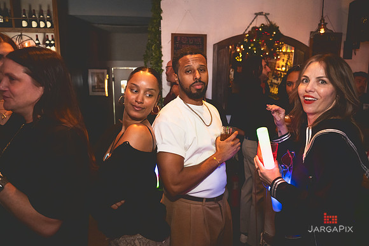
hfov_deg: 68.4
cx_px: 184
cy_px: 123
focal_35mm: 26
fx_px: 272
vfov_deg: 48.8
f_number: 2.8
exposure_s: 1/100
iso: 3200
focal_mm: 26
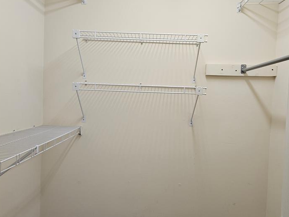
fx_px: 284
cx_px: 148
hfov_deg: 53.9
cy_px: 109
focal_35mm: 34
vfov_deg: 41.8
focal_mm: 5.4
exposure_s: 1/120
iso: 100
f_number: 1.8
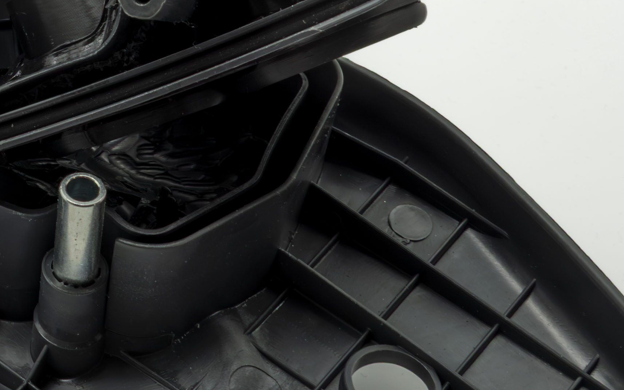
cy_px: -136
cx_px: -315
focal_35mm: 122
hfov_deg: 15.7
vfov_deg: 10.5
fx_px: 2075
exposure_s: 1/15
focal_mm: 19
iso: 200
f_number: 9
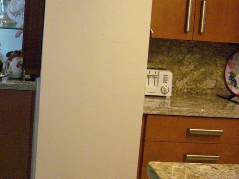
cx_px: 57
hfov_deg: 32.6
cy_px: 68
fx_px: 400
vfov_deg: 25.2
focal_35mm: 58
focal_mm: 7.5
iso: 1600
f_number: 2.8
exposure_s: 1/60
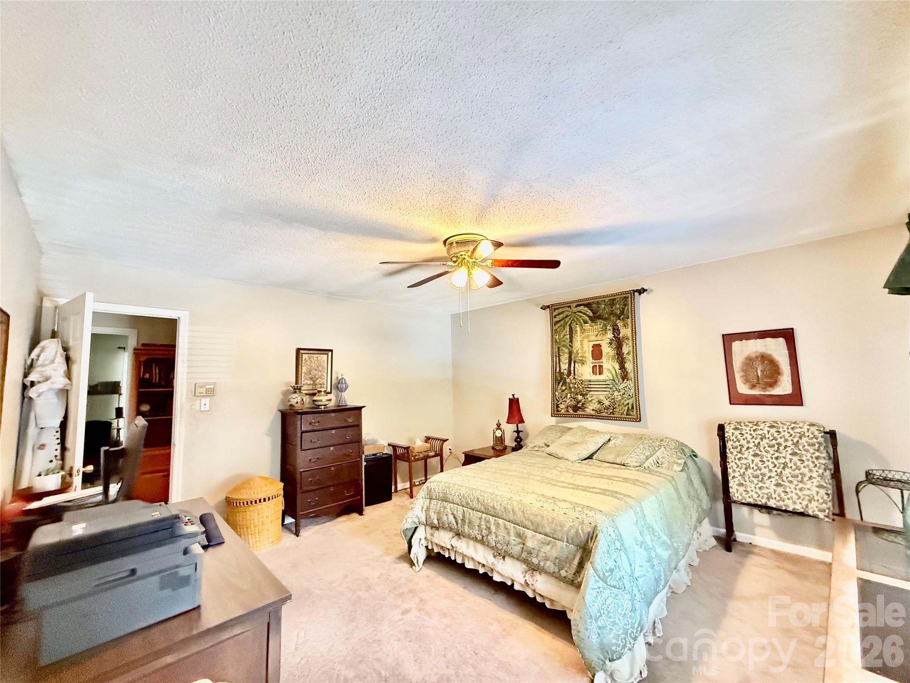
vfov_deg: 85.7
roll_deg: +1.5
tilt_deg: +5.4
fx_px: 368
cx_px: 455
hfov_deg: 102.1
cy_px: 342
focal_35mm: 14
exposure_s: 1/60
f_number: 2.2
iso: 1000
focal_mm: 2.22
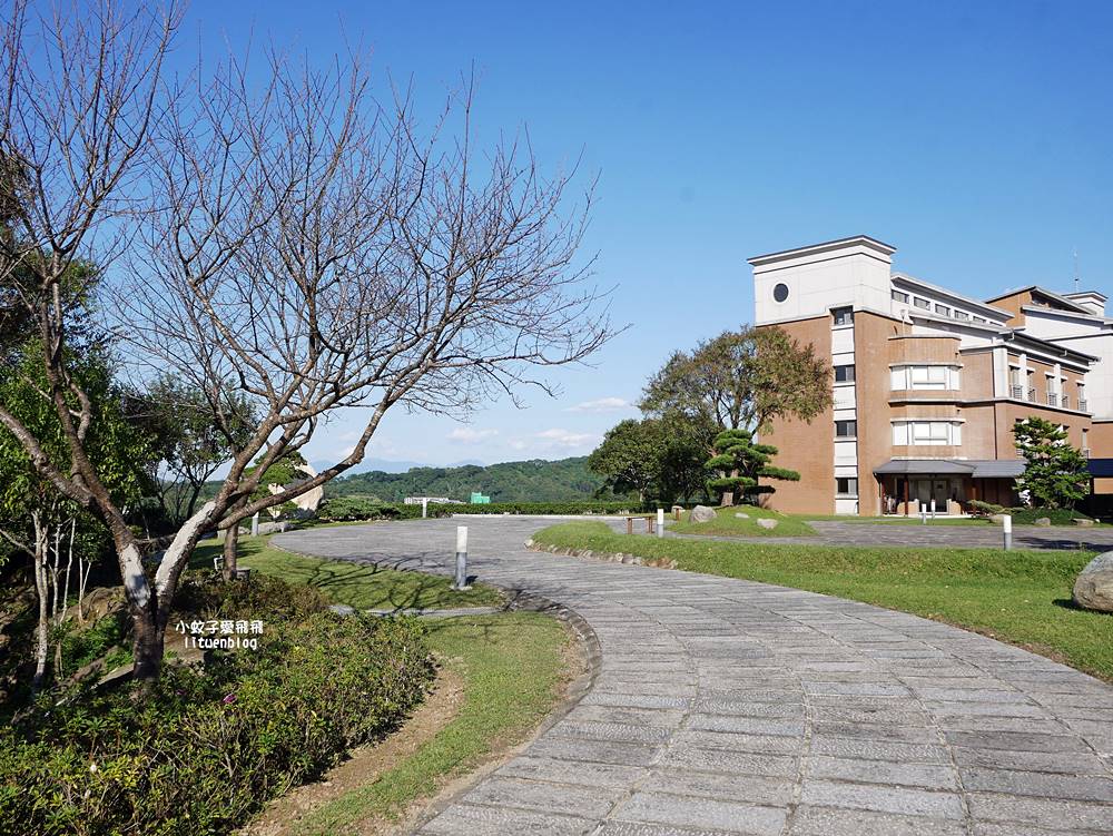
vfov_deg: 49.8
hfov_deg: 63.4
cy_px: 418
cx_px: 556
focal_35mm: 28
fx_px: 901
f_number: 4.5
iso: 200
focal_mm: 14
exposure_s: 1/1600
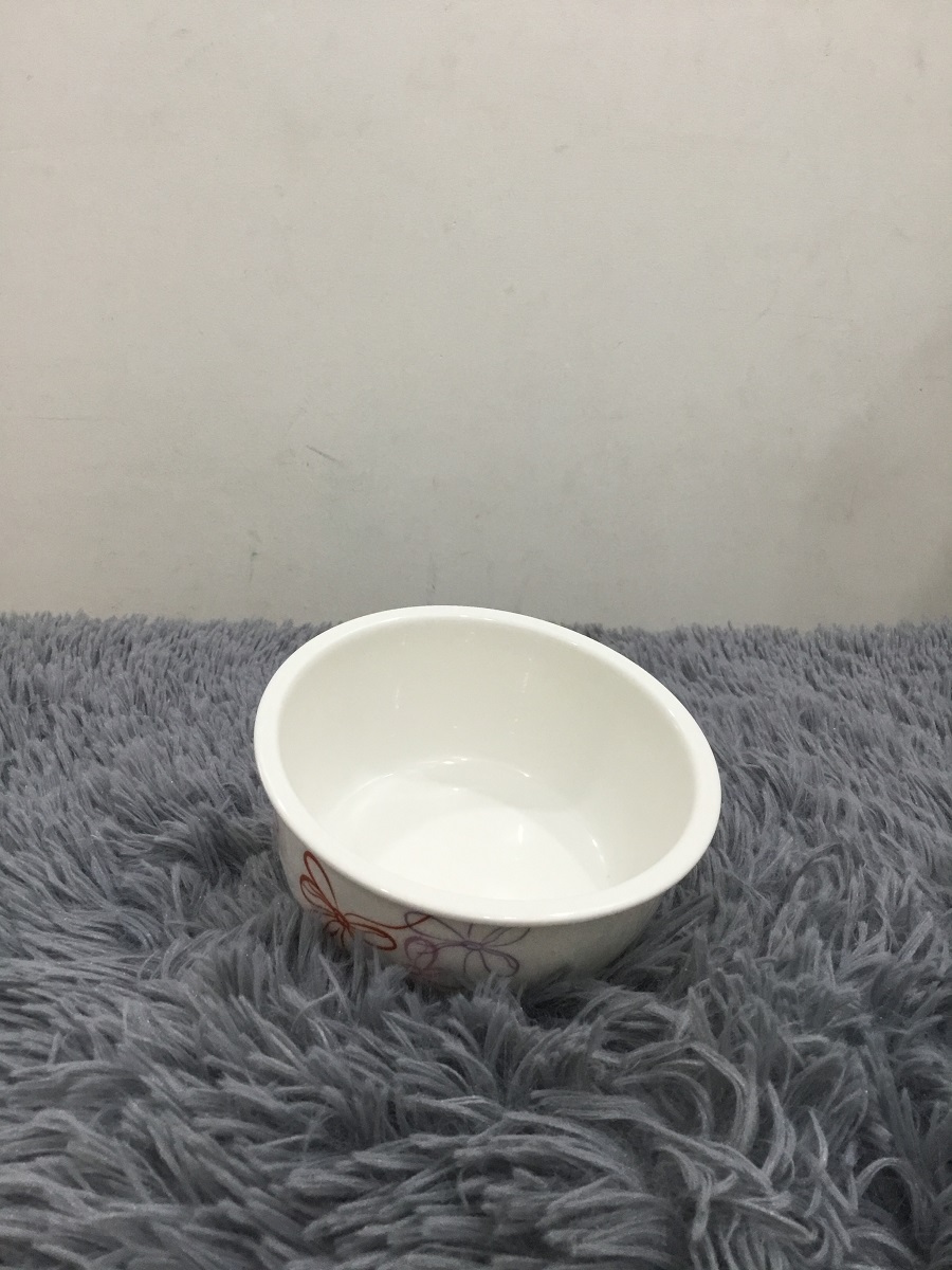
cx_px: 476
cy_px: 635
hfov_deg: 45.4
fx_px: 1137
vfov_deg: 58.4
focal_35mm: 31
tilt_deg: -15.5
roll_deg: +0.7
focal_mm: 3.3
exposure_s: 1/33
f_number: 2.4
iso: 64
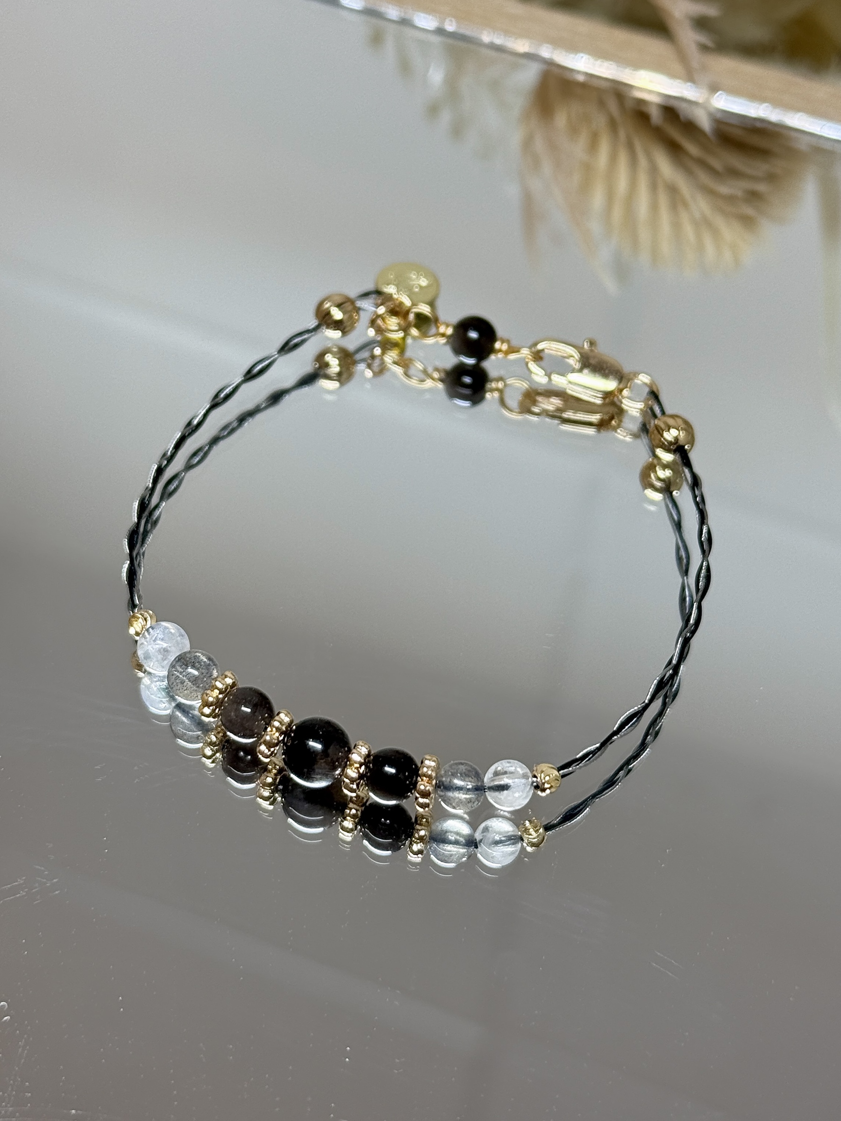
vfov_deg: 39.7
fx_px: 1555
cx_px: 420
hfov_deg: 30.3
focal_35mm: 48
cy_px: 560
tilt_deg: -54.9
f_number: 1.78
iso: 80
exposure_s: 1/342
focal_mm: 6.76
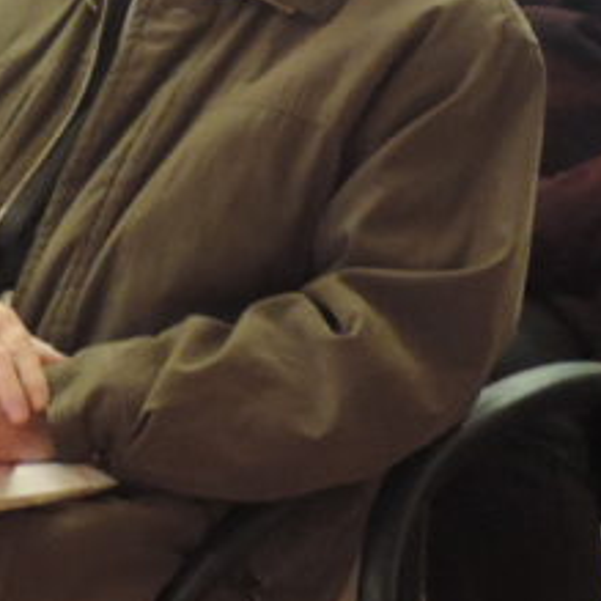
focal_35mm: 178
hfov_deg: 9.2
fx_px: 3496
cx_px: -596
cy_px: 115
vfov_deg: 9.8
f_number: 3.4
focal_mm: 7.6
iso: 800
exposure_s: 1/8
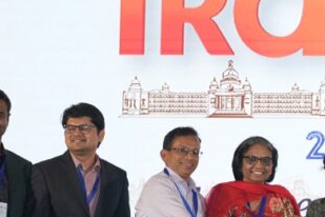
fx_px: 1318
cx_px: 361
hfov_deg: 13.8
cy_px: 205
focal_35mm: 146
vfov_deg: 9.3
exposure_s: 1/160
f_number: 3.5
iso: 1250
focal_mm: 44
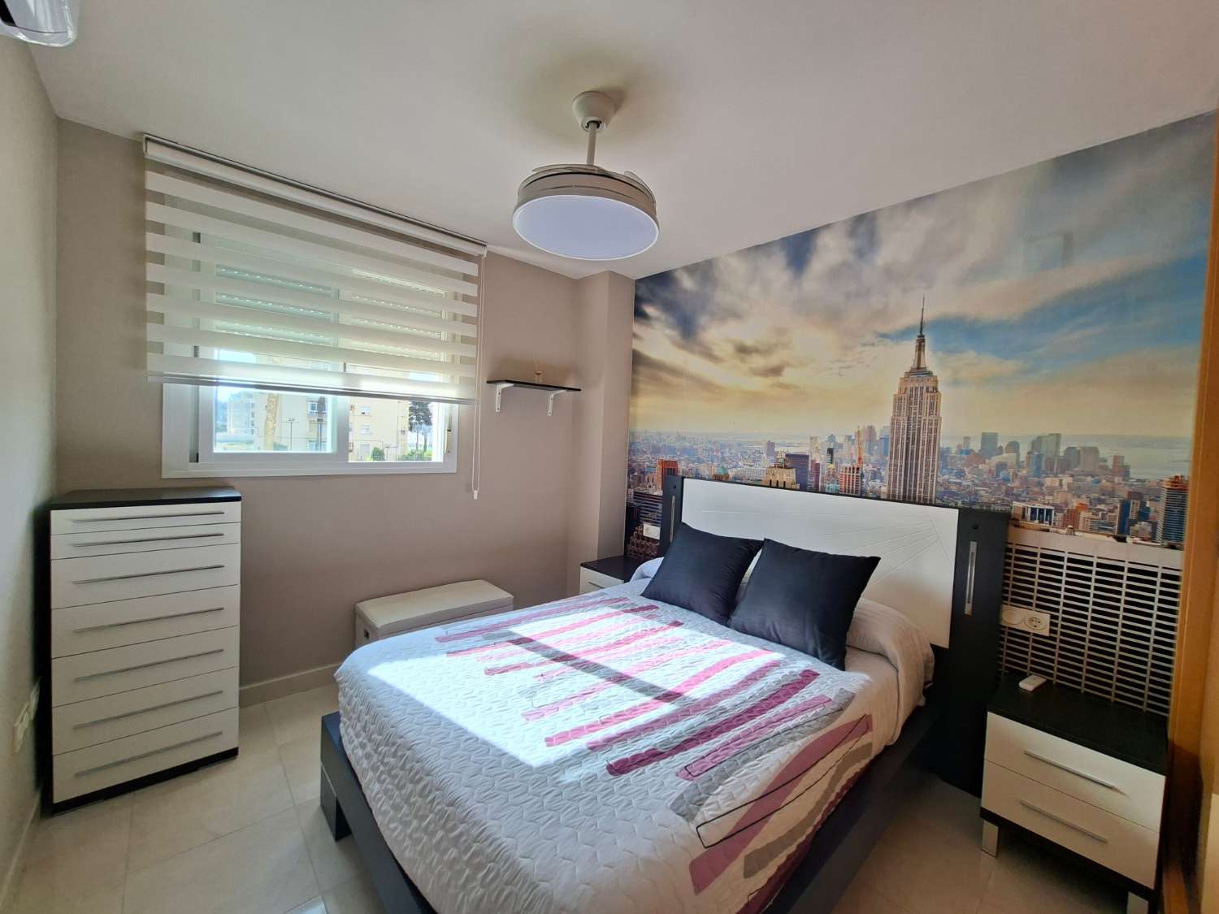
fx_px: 458
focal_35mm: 13
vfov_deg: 89.9
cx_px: 610
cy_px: 457
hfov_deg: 106.2
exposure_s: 1/120
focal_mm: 1.74
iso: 40
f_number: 2.2
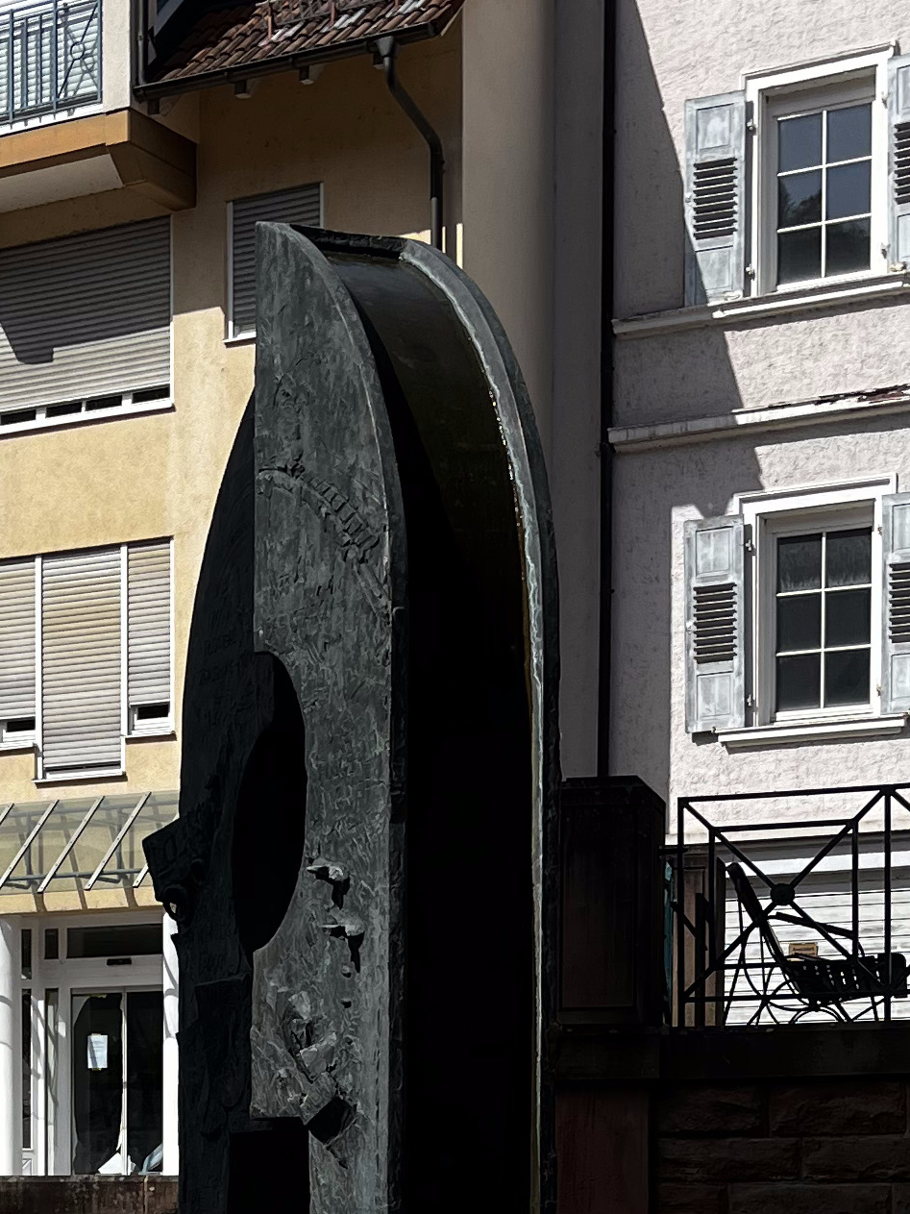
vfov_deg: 22.5
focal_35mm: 83
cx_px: 278
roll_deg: +0.9
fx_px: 2910
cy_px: 1269
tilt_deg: -1.8
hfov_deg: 17.7
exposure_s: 1/3876
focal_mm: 5.1
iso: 50
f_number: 1.6
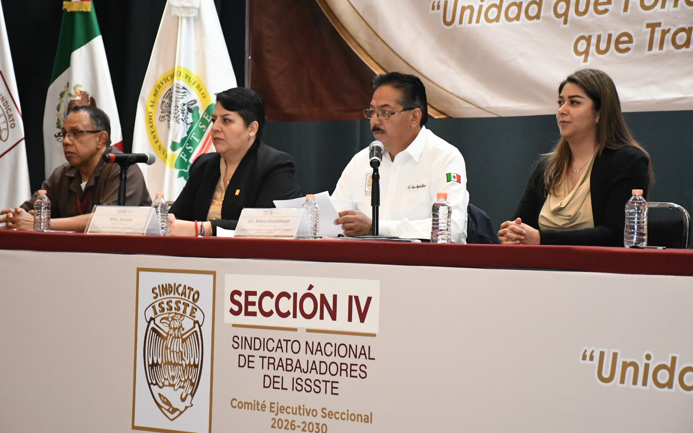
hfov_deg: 21.9
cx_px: 346
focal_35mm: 95
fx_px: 1794
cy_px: 231
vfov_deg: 13.8
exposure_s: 1/125
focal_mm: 62
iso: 6400
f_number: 5.6
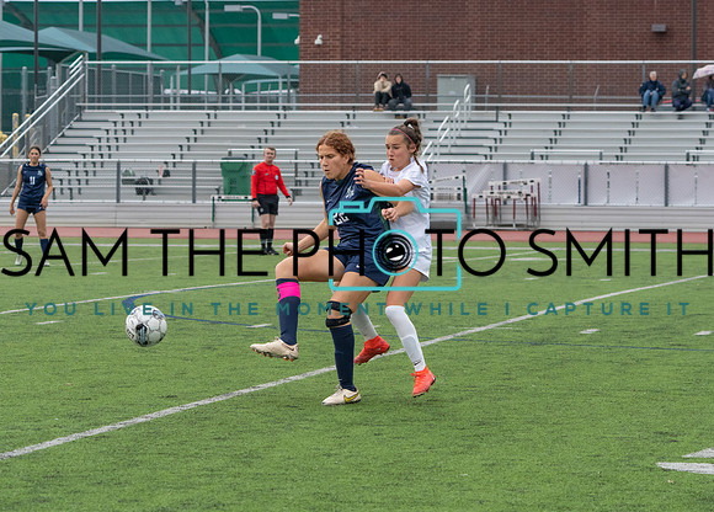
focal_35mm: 153
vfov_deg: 9.4
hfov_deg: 13.1
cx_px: 402
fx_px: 3113
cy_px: 227
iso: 1600
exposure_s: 1/1250
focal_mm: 100
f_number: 5.6
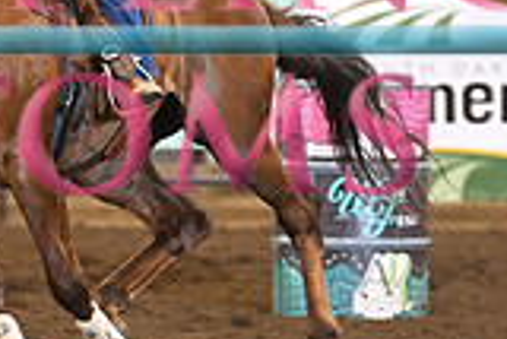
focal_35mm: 579
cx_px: -16
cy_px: 36
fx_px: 8161
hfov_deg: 3.6
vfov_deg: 2.4
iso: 1600
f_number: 2.8
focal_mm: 160
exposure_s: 1/250
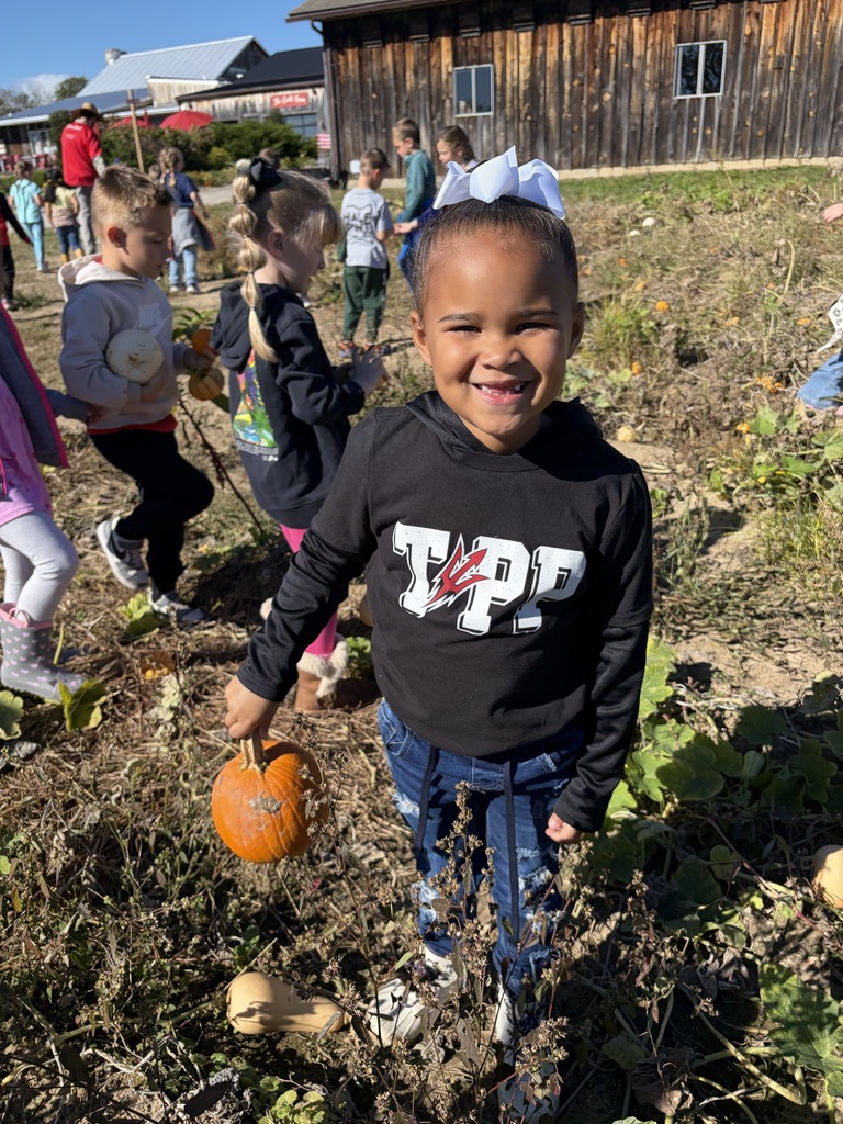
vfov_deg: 67.3
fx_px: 844
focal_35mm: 26
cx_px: 422
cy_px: 562
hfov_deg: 53.1
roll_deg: +3.5
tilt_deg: -23.6
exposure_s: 1/2538
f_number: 1.6
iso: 50
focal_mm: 5.96
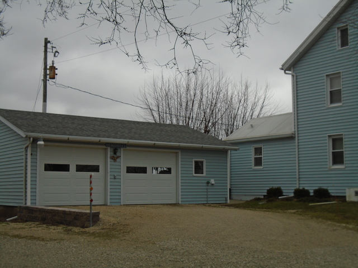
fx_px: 507
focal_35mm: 49
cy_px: 134
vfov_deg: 29.7
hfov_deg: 38.9
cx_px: 179
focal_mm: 8.7
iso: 100
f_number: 4.5
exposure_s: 1/200
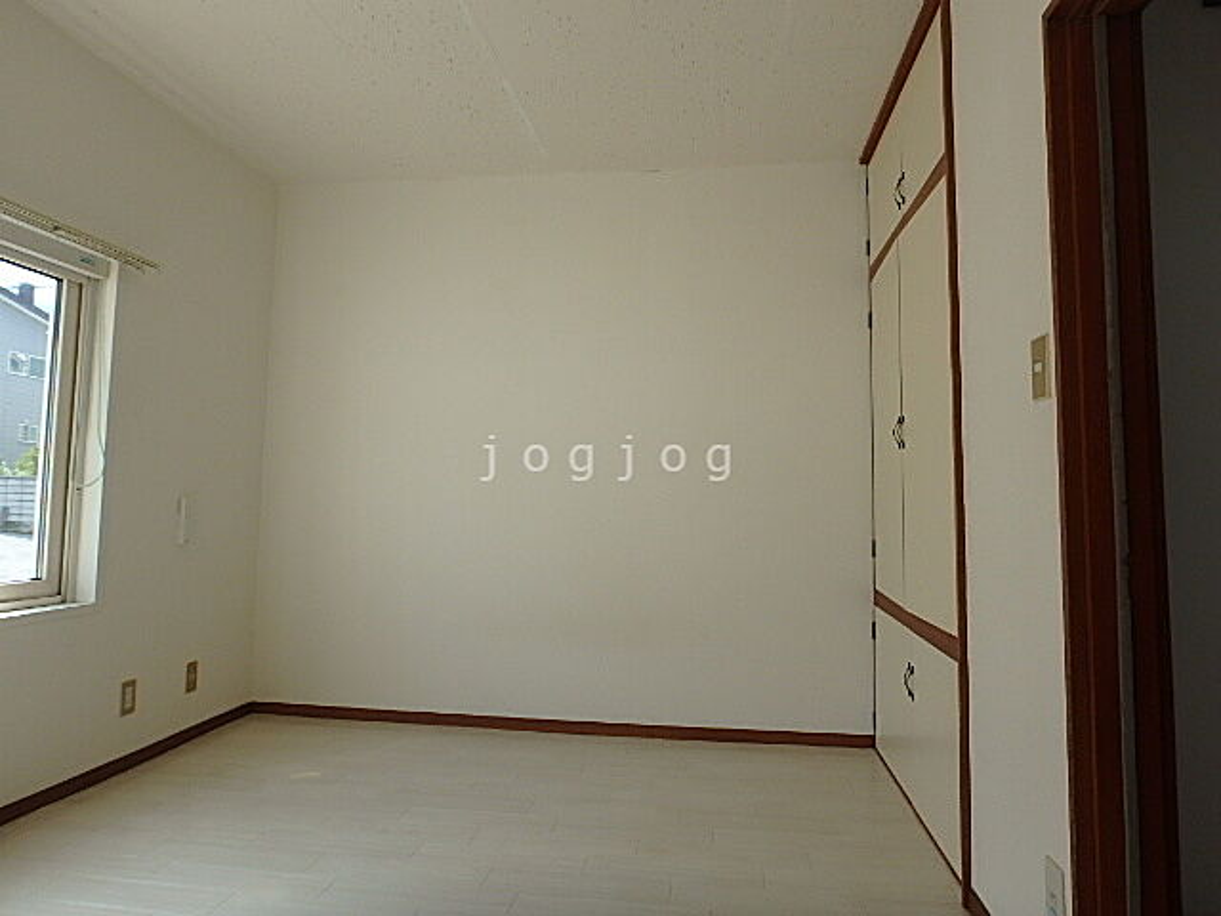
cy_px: 458
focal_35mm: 21
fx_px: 741
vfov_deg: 63.4
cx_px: 610
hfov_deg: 79.0
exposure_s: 1/320
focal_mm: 3.7
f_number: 3.5
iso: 125
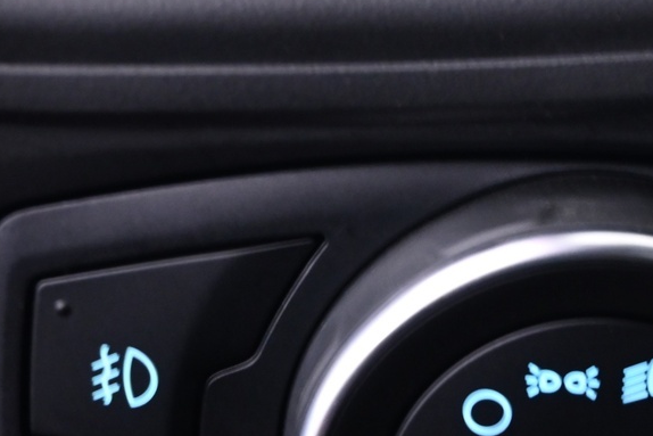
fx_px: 2304
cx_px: 645
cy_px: 454
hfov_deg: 15.8
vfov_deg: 10.7
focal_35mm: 127
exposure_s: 1/1.6
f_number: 5.6
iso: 1000
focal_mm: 30
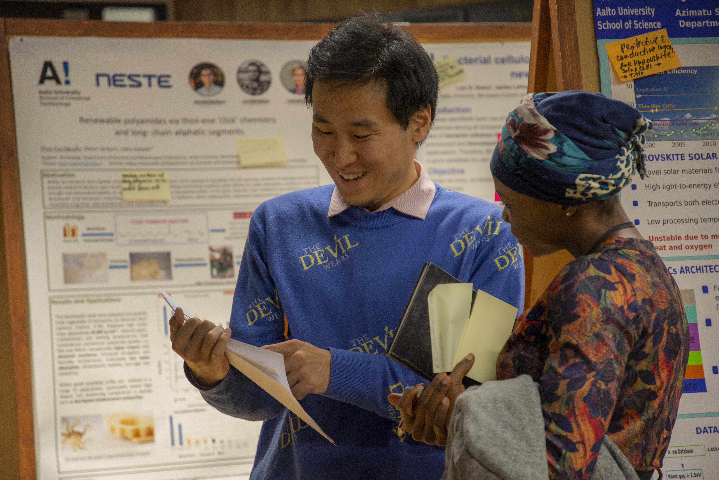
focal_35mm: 120
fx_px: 2396
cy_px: 240
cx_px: 360
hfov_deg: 17.1
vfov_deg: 11.4
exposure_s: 1/200
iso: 800
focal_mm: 80
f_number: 4
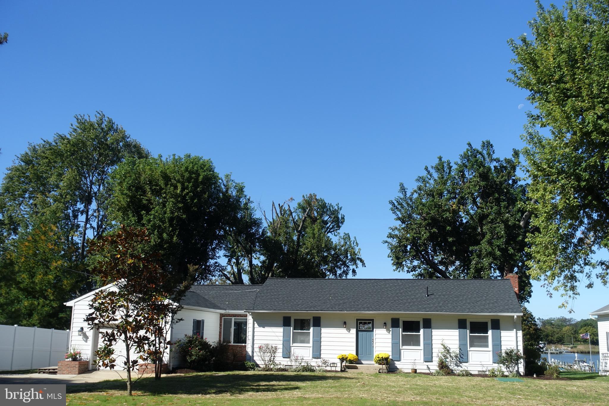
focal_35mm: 39
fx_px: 660
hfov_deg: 49.6
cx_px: 304
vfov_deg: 34.2
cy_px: 203
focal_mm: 14.3
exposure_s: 1/250
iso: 125
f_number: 2.8
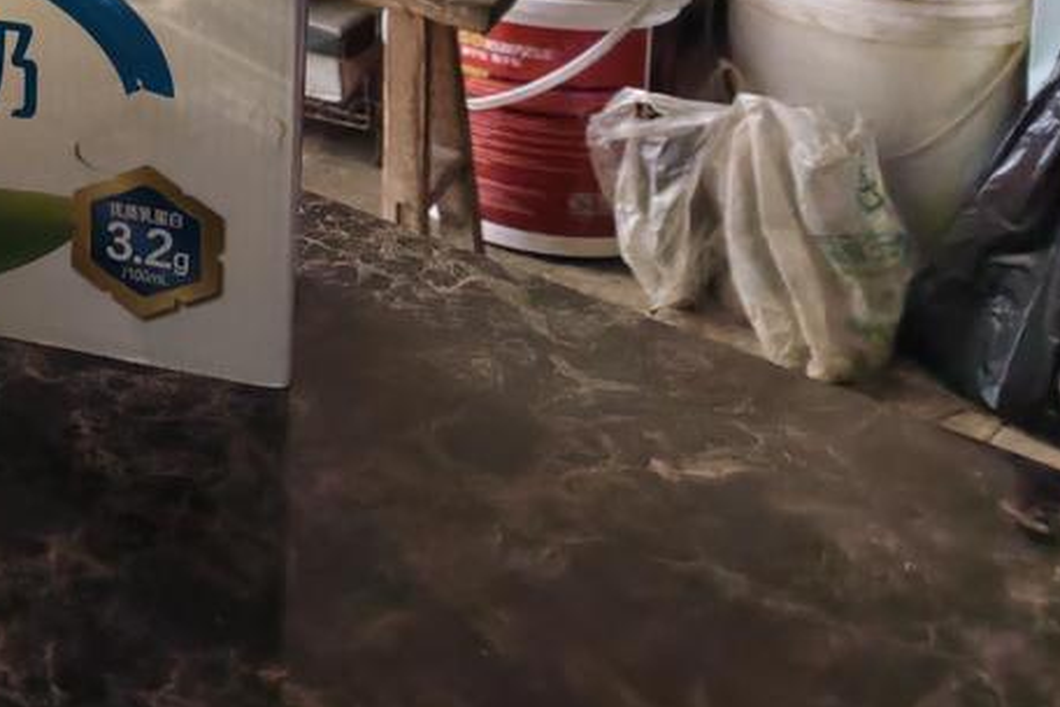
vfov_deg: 14.0
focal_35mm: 84
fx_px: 2473
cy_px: -644
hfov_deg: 19.4
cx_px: -737
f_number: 1.75
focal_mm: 8.67
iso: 50
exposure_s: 1/323
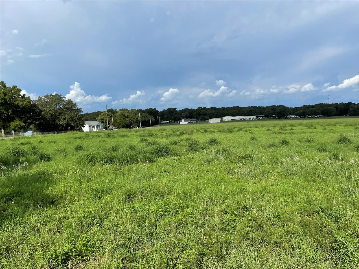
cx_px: 180
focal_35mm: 26
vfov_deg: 53.1
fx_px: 270
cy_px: 134
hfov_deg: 67.3
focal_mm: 4.2
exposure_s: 1/4292
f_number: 1.6
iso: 32
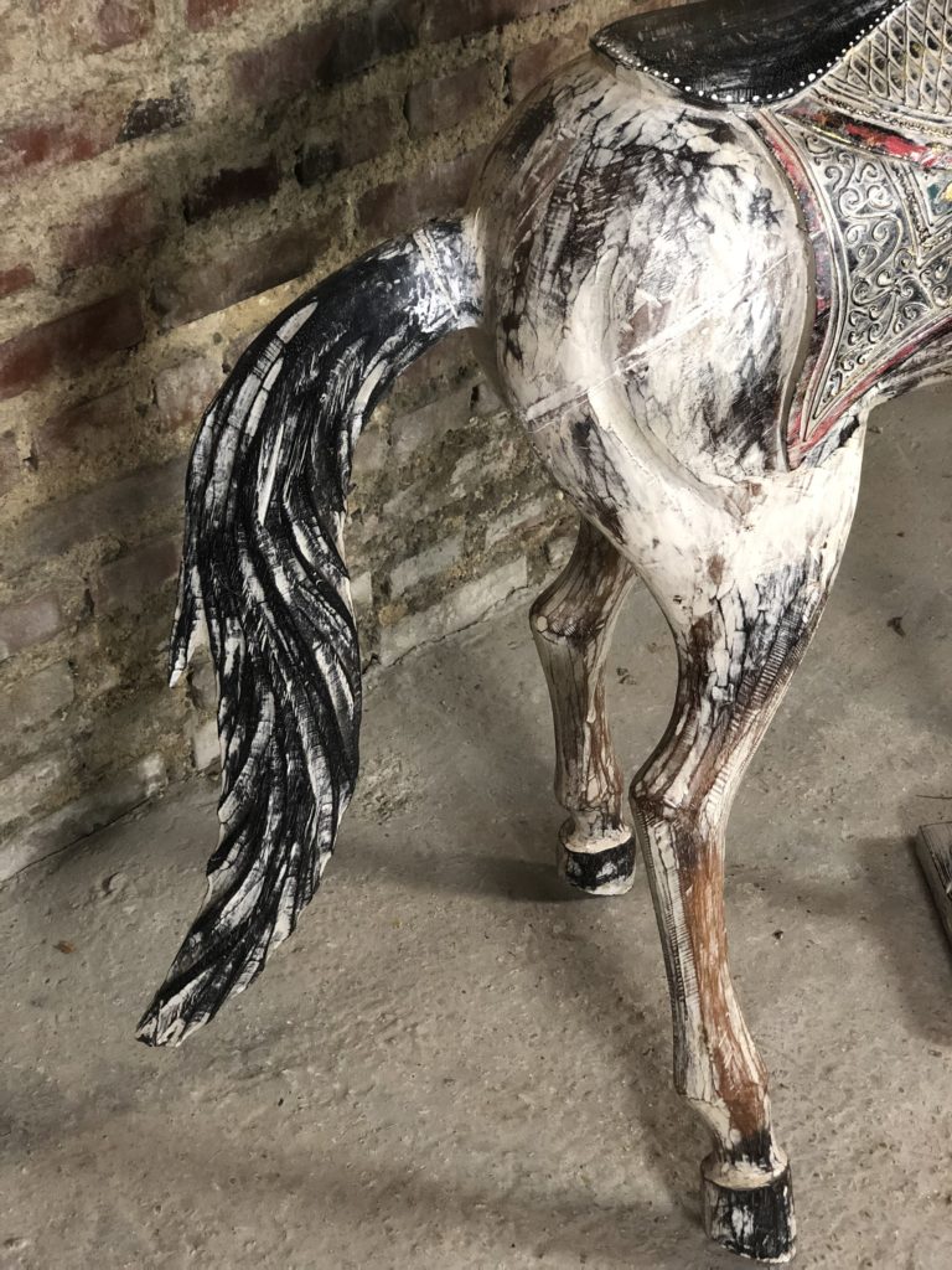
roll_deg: +0.3
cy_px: 635
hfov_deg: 28.0
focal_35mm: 52
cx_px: 476
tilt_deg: -35.0
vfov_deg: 36.8
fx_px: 1907
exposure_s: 1/20
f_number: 2.4
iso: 160
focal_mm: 6
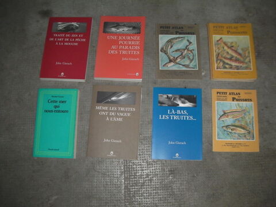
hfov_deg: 49.0
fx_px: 303
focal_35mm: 38
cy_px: 104
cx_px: 138
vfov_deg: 37.7
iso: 200
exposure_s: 1/30
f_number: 3.5
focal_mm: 6.3
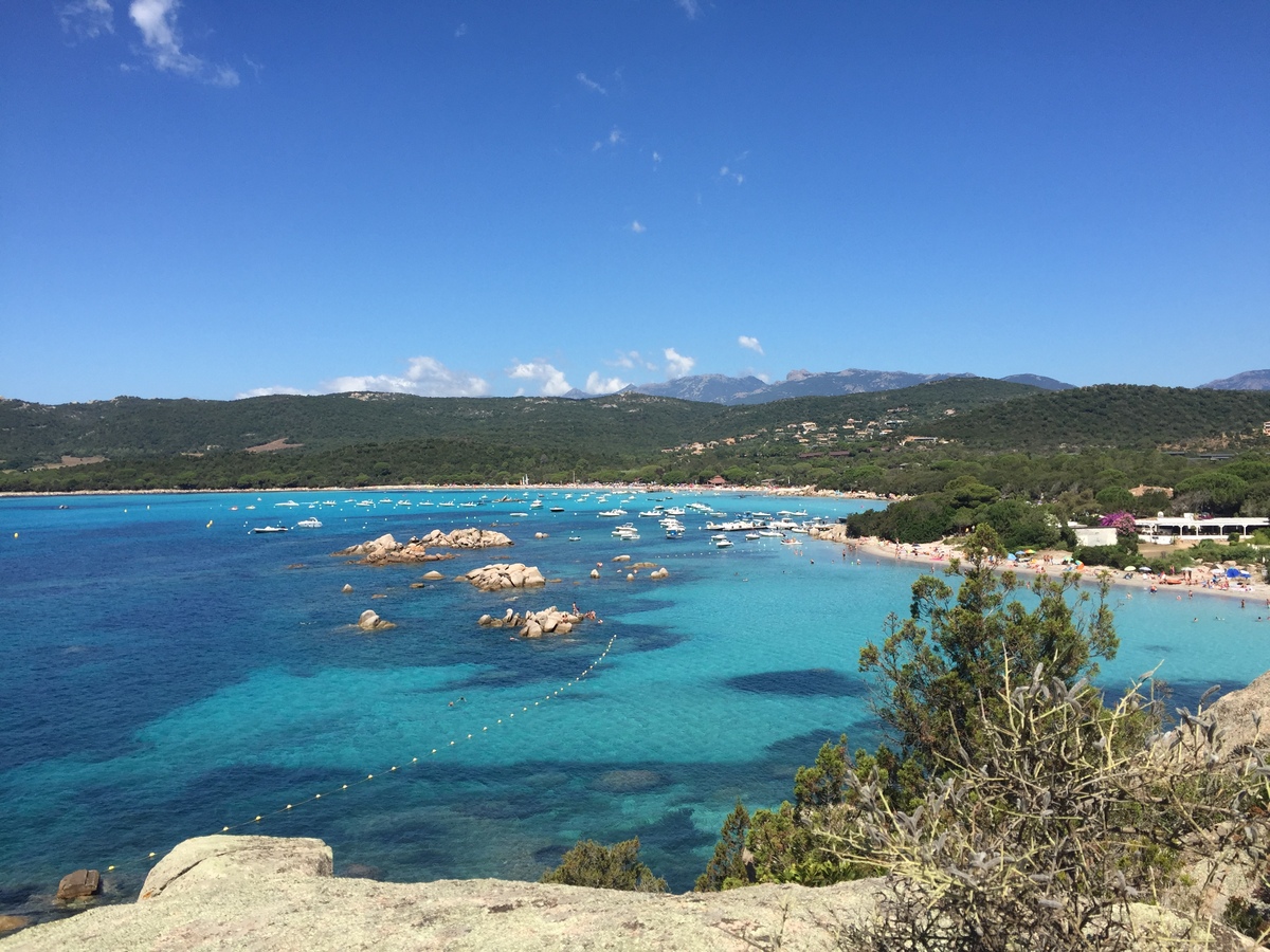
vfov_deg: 48.2
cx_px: 635
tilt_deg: -0.4
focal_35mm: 29
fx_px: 1064
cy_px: 476
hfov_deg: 61.7
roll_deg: +0.3
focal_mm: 4.15
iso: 32
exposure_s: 1/2083
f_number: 2.2
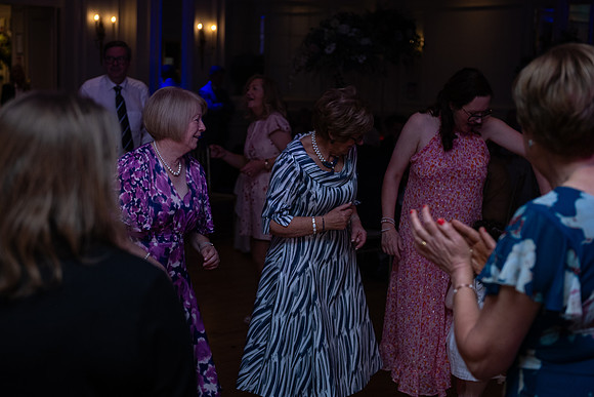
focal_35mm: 58
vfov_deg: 23.4
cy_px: 198
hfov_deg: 34.5
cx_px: 297
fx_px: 957
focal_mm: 58
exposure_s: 1/160
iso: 640
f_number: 3.5
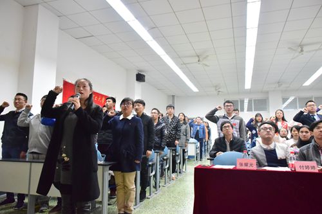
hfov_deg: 67.4
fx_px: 241
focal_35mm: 27
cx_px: 161
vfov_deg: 47.9
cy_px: 107
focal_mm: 18
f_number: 5.6
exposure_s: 1/125
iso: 5000
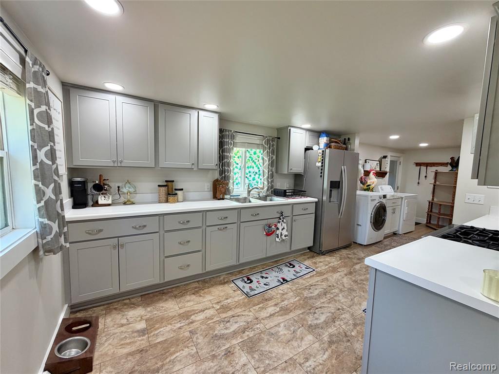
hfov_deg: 102.1
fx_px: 202
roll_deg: -1.2
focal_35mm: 14
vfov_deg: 85.7
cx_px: 250
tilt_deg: -5.8
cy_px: 187
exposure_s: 1/120
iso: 200
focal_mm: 2.22
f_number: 2.2
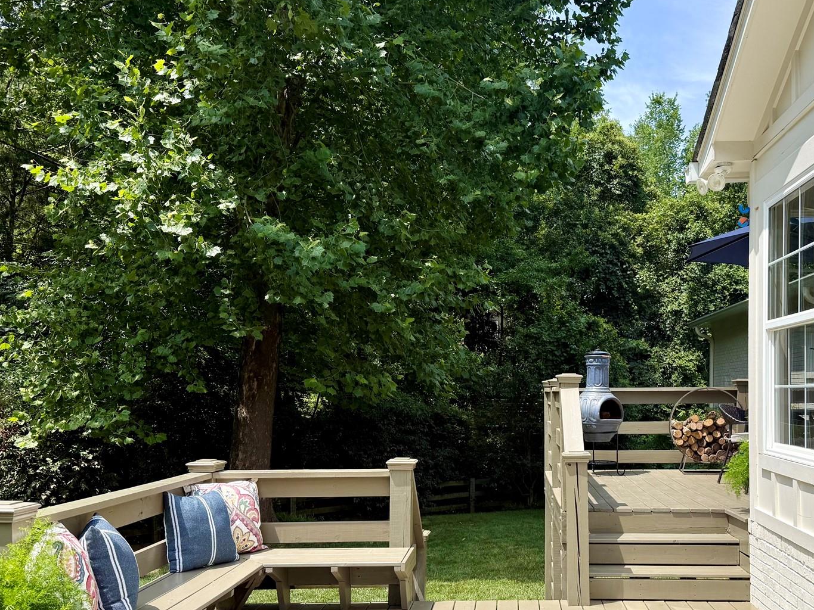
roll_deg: -1.1
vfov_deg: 39.3
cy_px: 392
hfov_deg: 50.8
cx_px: 515
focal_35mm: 36
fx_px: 847
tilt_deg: -0.3
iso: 80
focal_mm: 6.76
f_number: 1.78
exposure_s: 1/3584
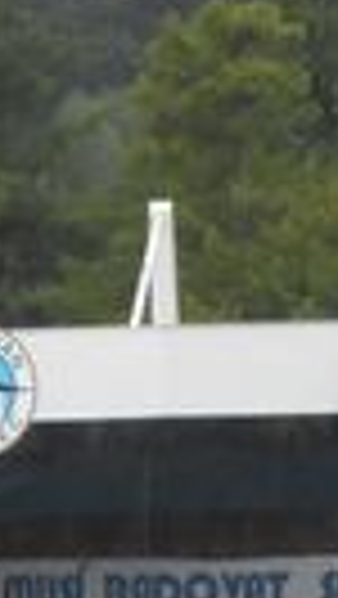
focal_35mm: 489
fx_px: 7777
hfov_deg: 2.5
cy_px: 605
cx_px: 239
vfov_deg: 4.4
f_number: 5
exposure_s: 1/60
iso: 200
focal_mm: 18.7
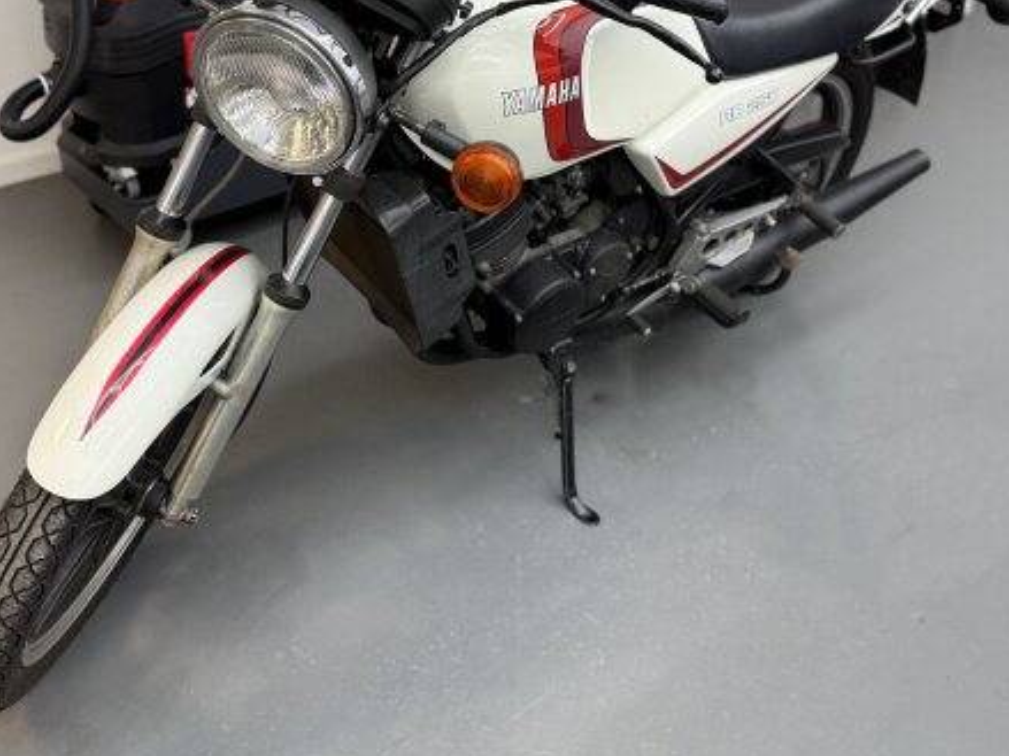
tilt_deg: -27.9
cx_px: 469
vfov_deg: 39.9
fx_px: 1020
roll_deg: -0.1
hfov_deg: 52.6
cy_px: 216
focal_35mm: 35
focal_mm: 6.76
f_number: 1.78
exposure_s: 1/100
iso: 125
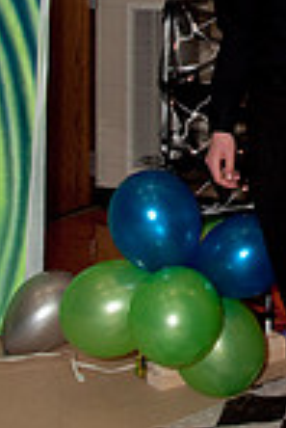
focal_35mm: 96
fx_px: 1135
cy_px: -52
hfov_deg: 13.8
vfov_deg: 20.3
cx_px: 371
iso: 400
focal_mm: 21
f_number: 8
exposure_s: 1/180
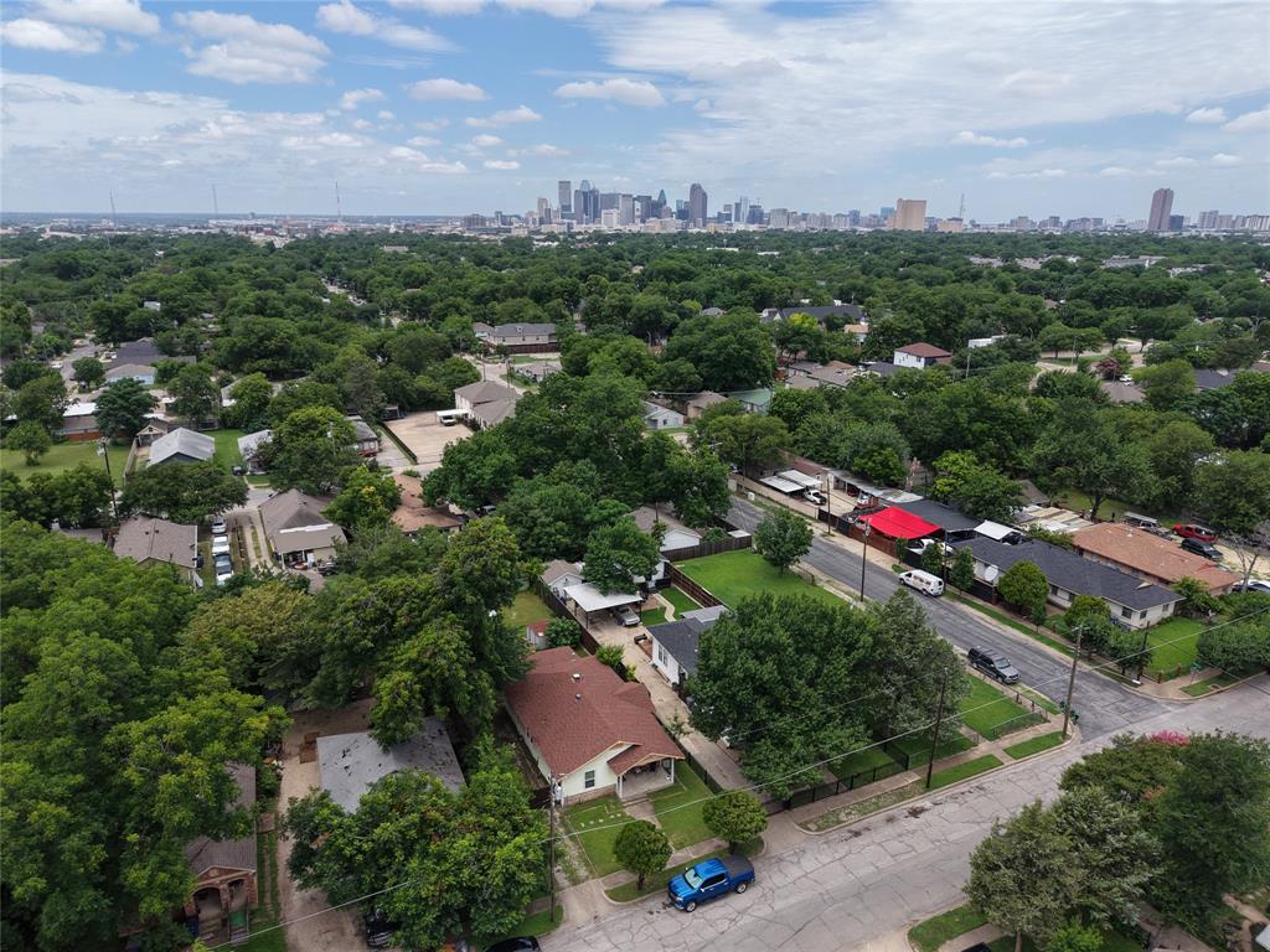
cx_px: 635
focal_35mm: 24
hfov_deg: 71.6
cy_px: 476
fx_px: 881
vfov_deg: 56.8
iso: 210
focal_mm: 8.67
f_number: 1.8
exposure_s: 1/5000
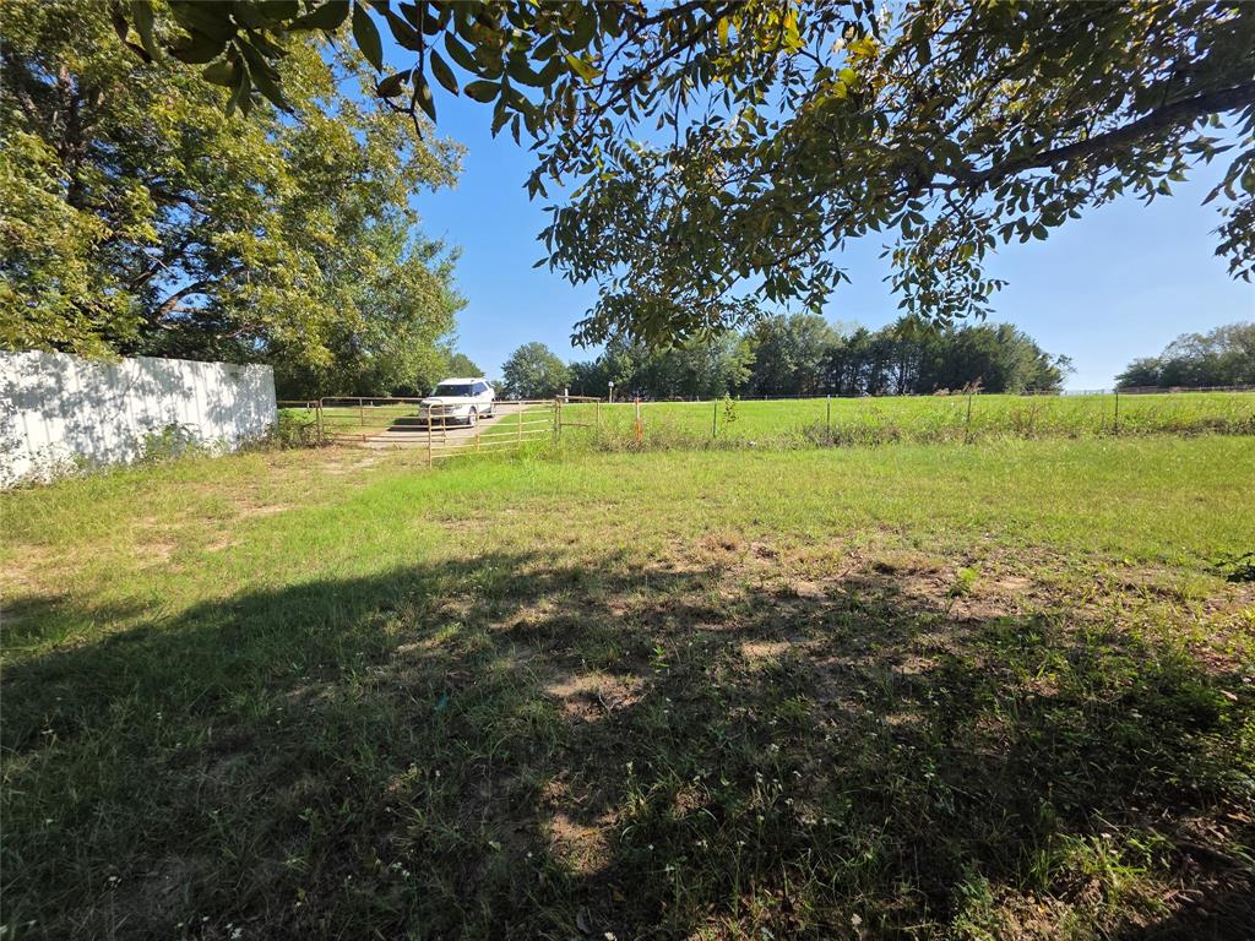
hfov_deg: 106.2
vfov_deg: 89.9
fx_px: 471
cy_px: 470
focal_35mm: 13
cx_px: 628
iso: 40
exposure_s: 1/1013
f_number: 1.9
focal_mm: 2.2
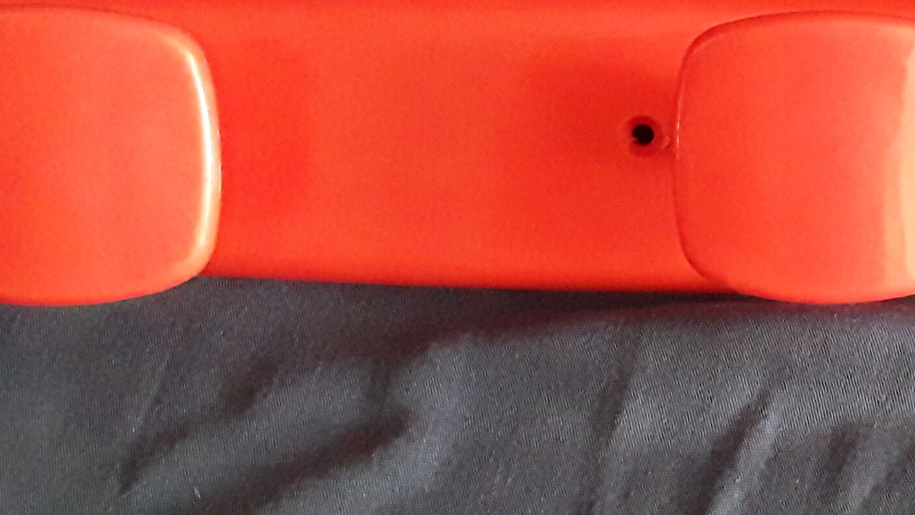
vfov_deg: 17.7
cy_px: 174
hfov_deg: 29.9
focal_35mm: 68
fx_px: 1650
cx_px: 789
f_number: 1.9
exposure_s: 1/100
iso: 400
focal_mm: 2.91
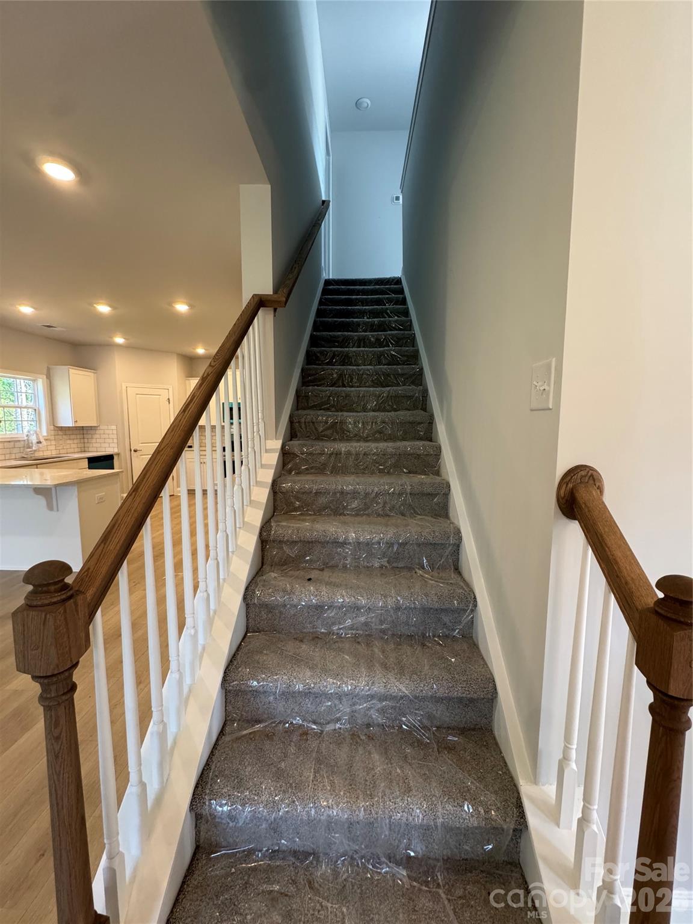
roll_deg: +0.2
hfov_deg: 85.7
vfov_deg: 102.1
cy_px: 462
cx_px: 346
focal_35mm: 14
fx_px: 374
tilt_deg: -5.7
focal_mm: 2.22
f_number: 2.2
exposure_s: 1/120
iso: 320
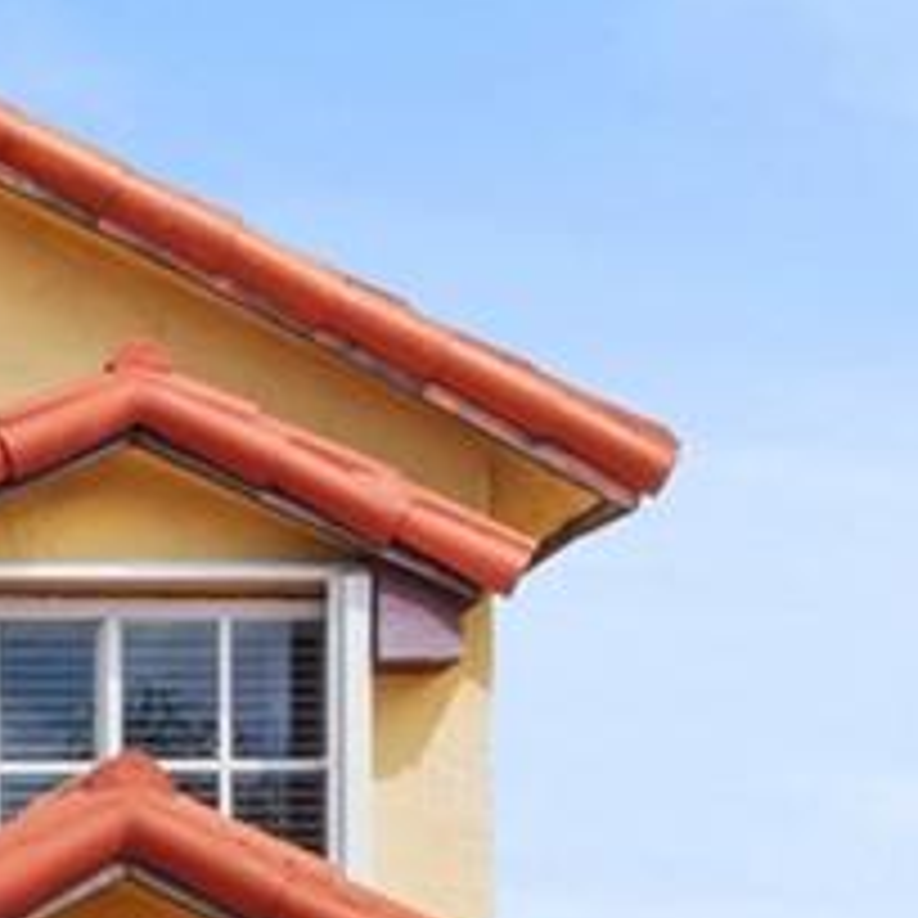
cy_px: 1804
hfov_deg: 7.8
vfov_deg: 8.0
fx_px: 6311
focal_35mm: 210
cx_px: -1197
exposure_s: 1/40
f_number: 16
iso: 250
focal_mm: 31.5
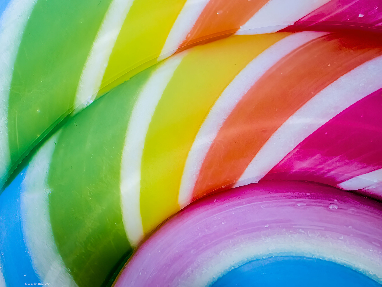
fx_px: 761
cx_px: 191
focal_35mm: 69
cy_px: 144
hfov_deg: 28.2
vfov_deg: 21.3
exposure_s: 1/570
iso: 50
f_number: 2.4
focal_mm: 7.9
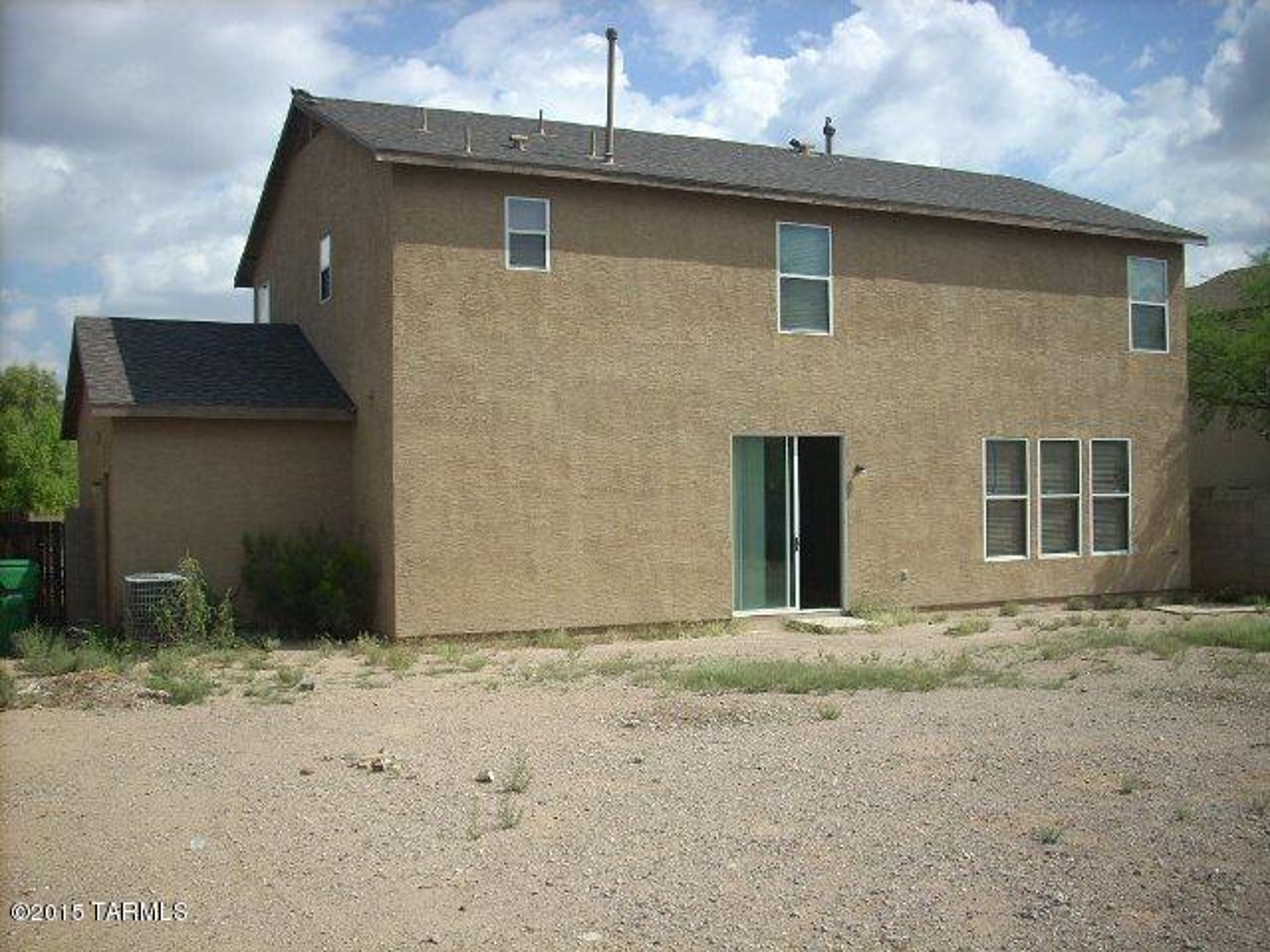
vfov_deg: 38.7
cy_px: 476
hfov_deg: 50.1
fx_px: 1357
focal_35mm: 37
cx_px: 635
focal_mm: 6.2
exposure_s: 1/297
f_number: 5.6
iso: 64
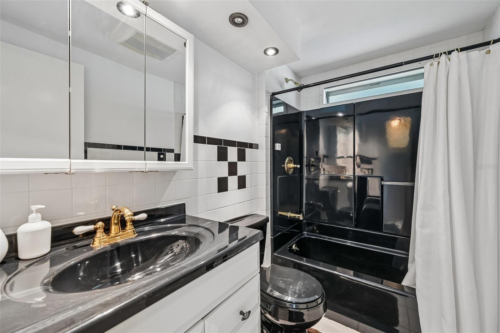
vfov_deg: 81.2
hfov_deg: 104.3
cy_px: 166
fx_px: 194
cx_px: 250
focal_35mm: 14
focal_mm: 14
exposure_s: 1/4
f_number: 8
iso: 400
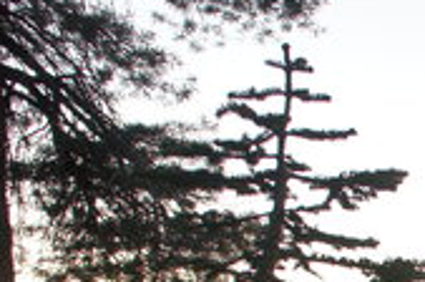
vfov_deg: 9.9
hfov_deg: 13.6
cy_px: 554
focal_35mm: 128
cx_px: 865
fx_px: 1508
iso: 200
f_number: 4.5
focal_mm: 18
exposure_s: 1/50
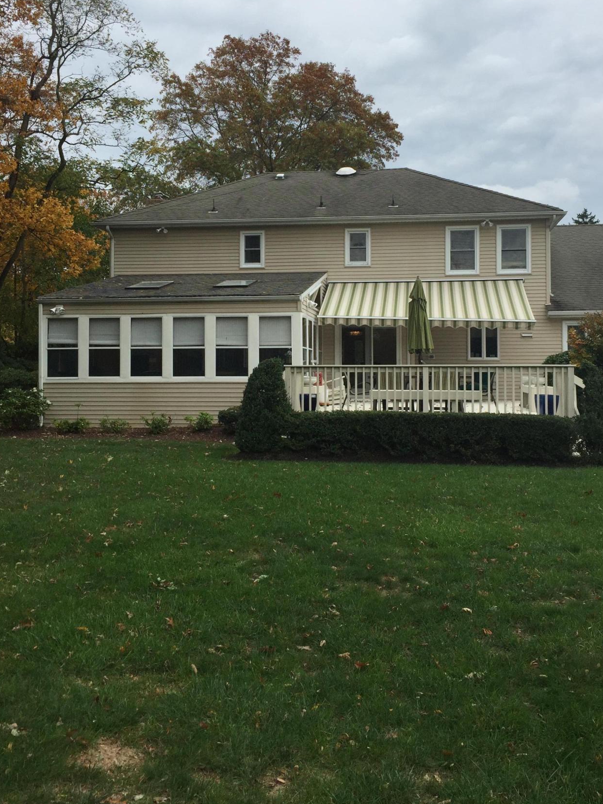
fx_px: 813
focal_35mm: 35
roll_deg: -0.7
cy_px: 339
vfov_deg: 52.4
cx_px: 313
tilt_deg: +2.8
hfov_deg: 40.7
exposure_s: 1/1041
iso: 32
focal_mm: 4.15
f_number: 2.2
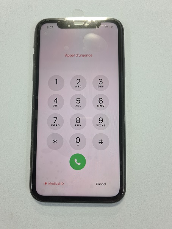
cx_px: 86
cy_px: 114
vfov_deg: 67.3
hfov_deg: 53.1
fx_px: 172
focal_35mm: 26
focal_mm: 5.4
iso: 64
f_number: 1.8
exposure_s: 1/60
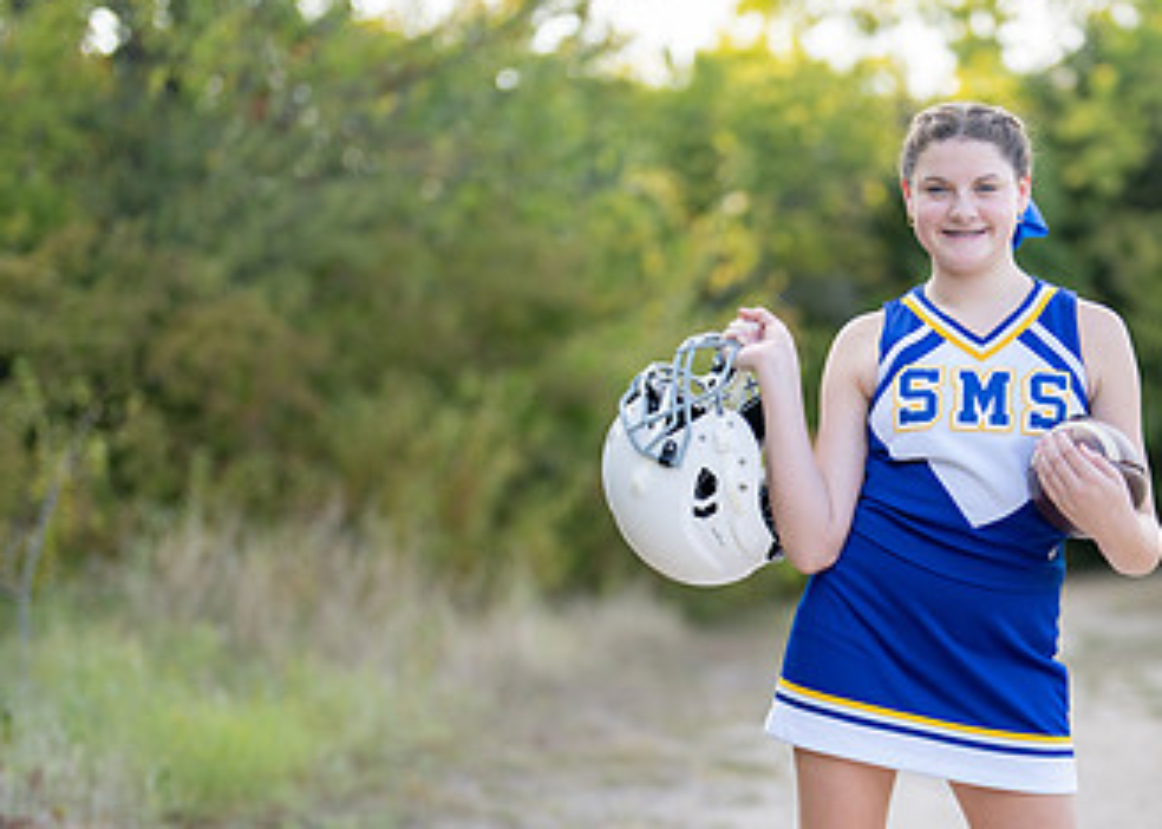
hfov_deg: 18.8
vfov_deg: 13.6
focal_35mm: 105
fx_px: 3464
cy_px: 655
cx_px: 953
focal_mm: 50
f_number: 1.2
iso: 100
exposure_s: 1/1000
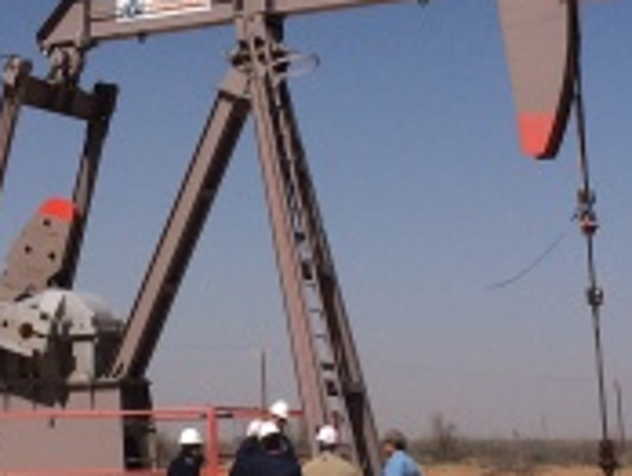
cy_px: -100
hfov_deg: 17.3
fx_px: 2048
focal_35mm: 112
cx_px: 87
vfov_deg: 12.9
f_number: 2.2
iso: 40
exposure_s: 1/6849
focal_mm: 4.12
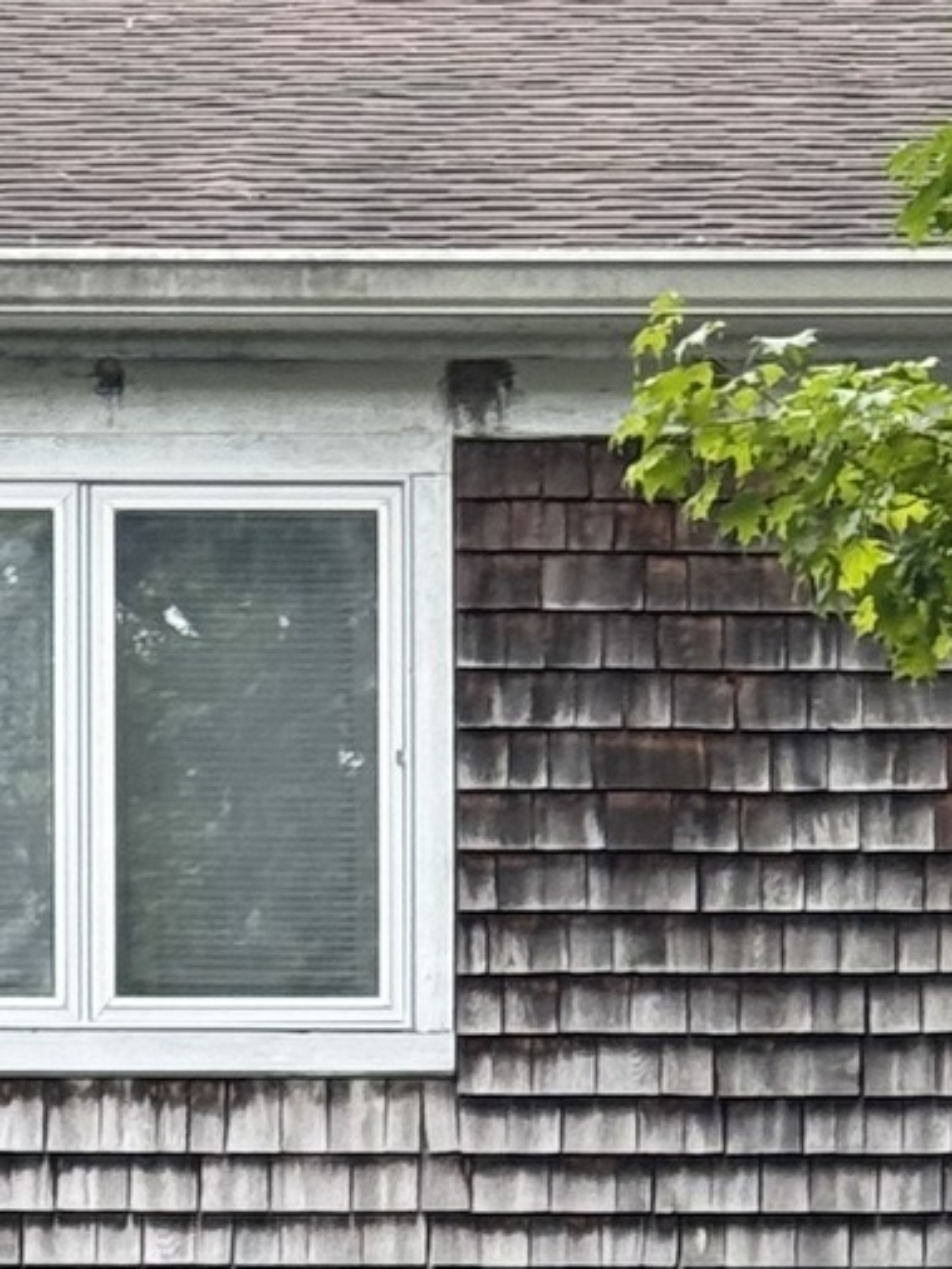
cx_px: 1178
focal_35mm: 219
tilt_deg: +4.2
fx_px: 8027
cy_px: 2686
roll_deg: +0.3
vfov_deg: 8.5
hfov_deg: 6.7
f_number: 1.78
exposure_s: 1/172
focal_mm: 6.76
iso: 64
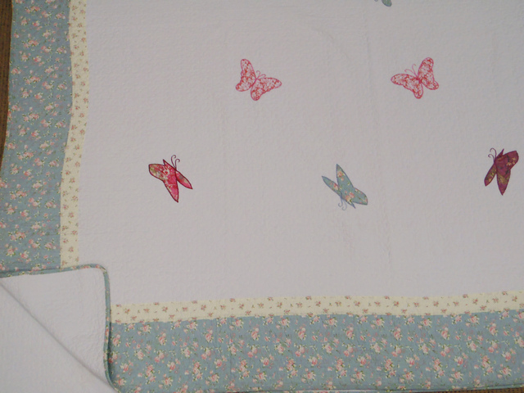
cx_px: 262
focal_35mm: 42
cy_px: 196
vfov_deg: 34.3
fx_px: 636
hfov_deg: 44.8
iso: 200
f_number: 4.3
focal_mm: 7.57
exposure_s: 1/25
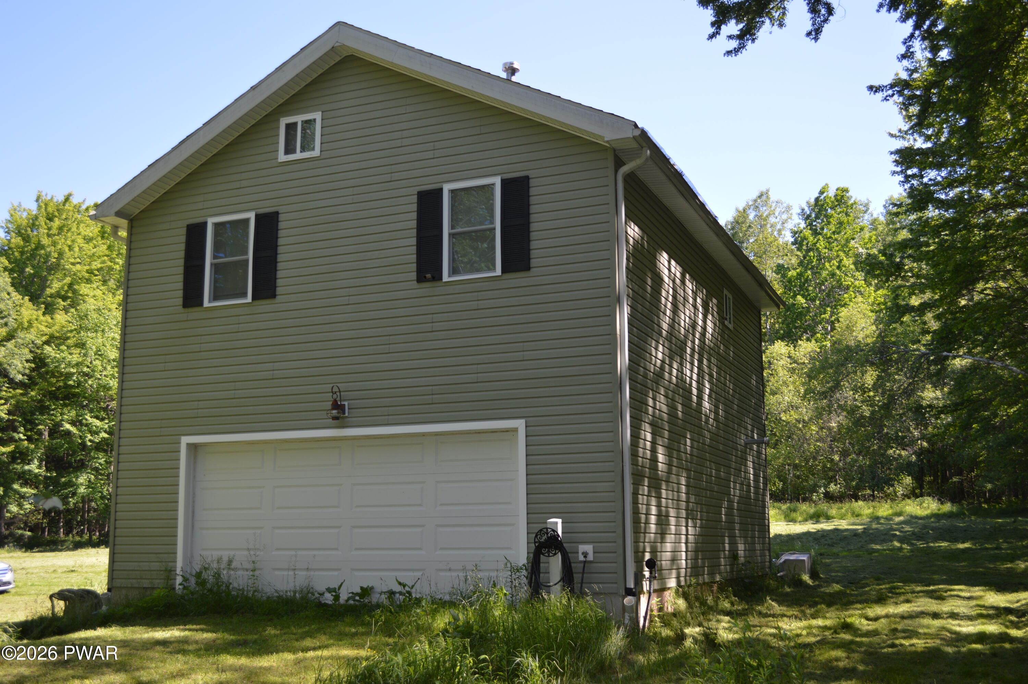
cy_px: 342
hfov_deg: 53.2
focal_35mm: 36
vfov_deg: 36.8
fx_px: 1027
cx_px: 514
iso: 100
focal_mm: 24
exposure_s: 1/200
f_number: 4
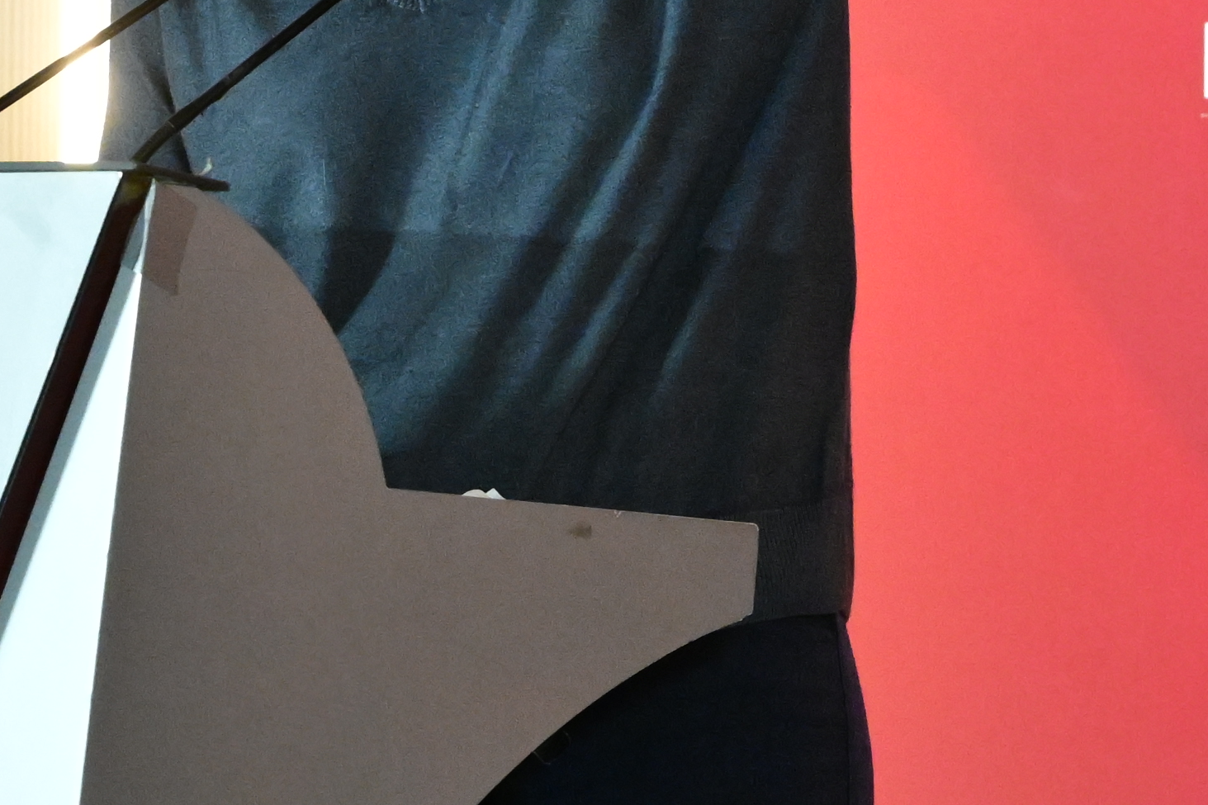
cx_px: 1113
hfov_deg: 4.3
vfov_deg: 2.9
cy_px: -166
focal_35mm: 474
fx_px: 15902
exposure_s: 1/320
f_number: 5.6
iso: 6400
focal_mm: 115
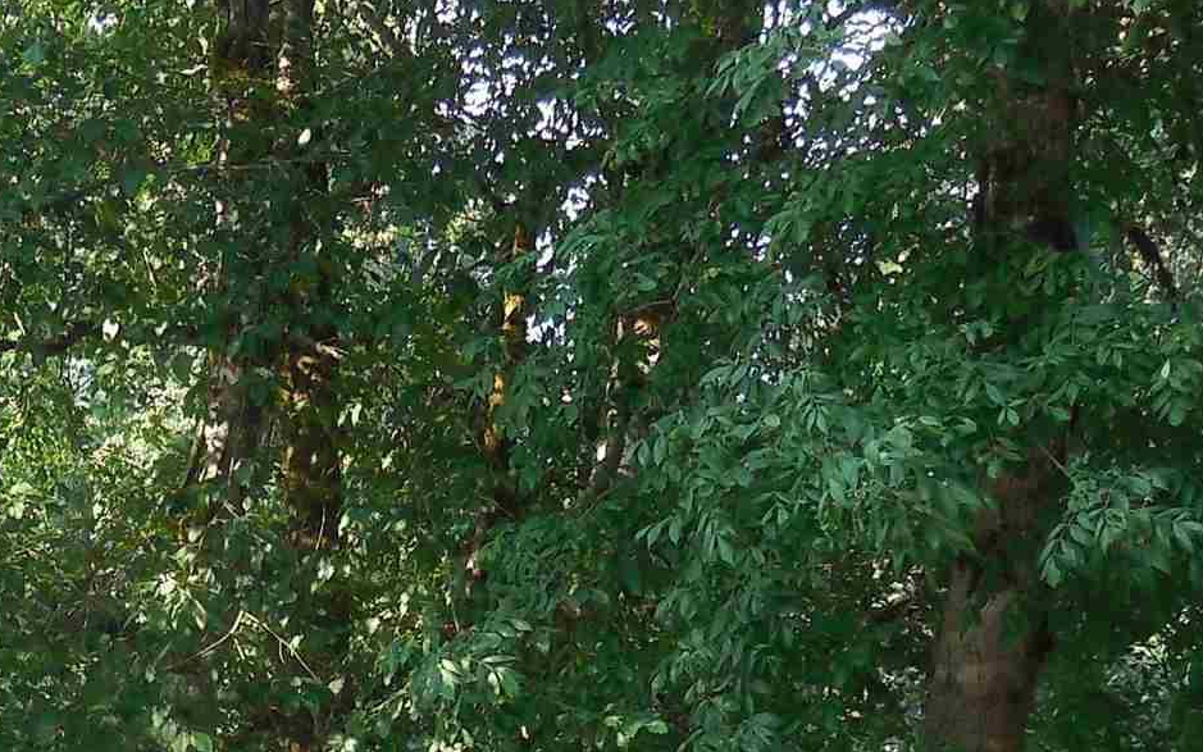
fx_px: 3410
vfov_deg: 11.9
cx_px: 228
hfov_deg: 19.8
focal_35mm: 104
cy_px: 1206
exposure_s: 1/160
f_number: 3.2
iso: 125
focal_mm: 5.3
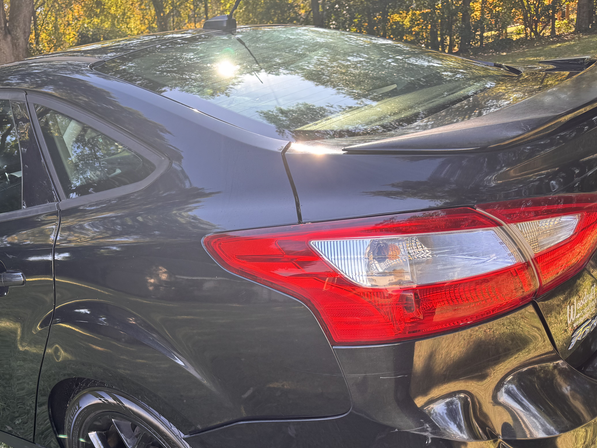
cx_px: 195
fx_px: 569
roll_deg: +11.5
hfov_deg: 54.1
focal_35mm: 33
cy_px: 288
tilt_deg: -20.5
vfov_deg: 42.5
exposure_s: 1/182
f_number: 1.78
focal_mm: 6.76
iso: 64
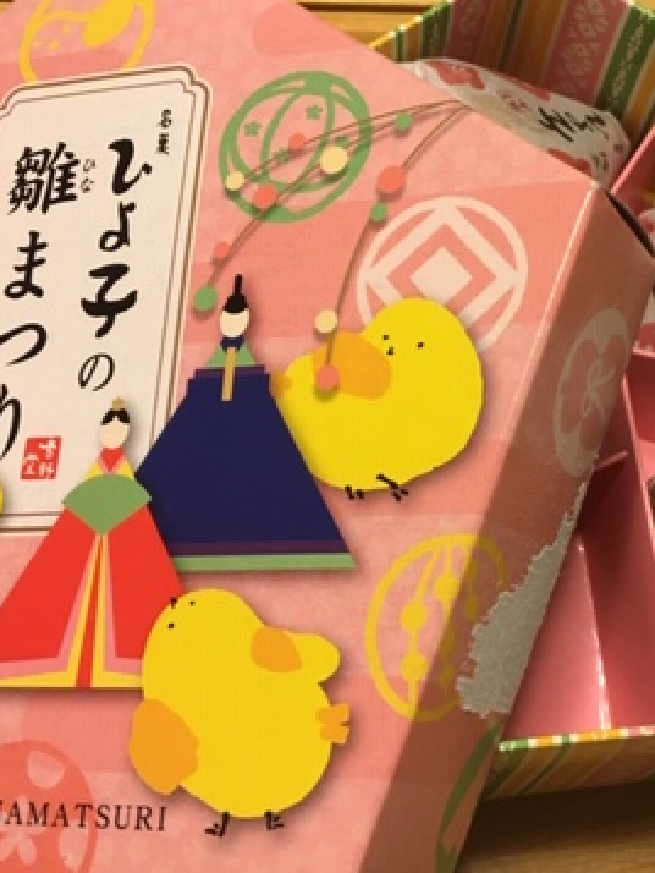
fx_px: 1311
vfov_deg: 36.7
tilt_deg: -61.4
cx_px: 565
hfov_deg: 27.2
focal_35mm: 52
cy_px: 374
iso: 100
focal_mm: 4.15
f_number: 2.2
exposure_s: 1/30
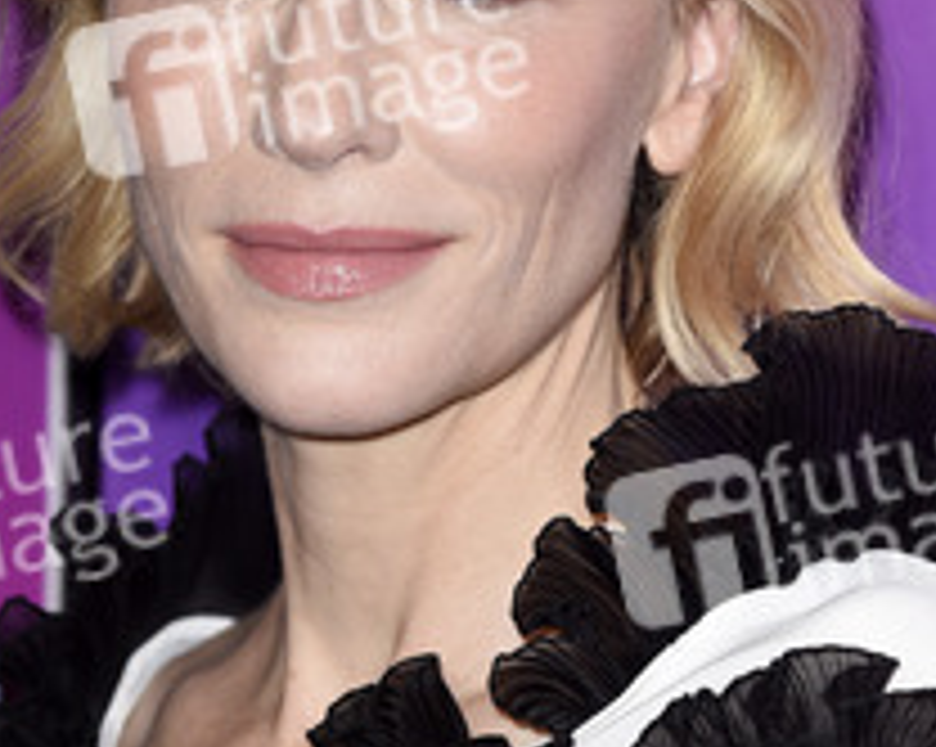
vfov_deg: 4.6
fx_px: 9244
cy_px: 297
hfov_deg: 5.8
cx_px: 430
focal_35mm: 334
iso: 800
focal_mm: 185
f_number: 5.6
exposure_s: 1/250
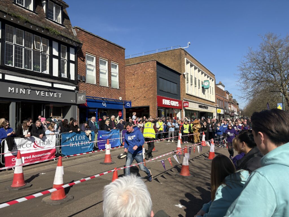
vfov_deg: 53.1
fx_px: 217
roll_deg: +1.9
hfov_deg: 67.3
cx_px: 144
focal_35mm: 26
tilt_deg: +2.9
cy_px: 108
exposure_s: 1/4065
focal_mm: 5.96
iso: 50
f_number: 1.6
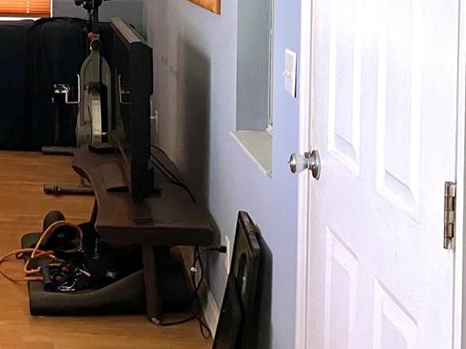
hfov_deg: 23.2
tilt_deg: -1.4
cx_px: -47
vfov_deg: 17.9
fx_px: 1063
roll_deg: -1.3
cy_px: -49
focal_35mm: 79
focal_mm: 4.25
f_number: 1.8
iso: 320
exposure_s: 1/60
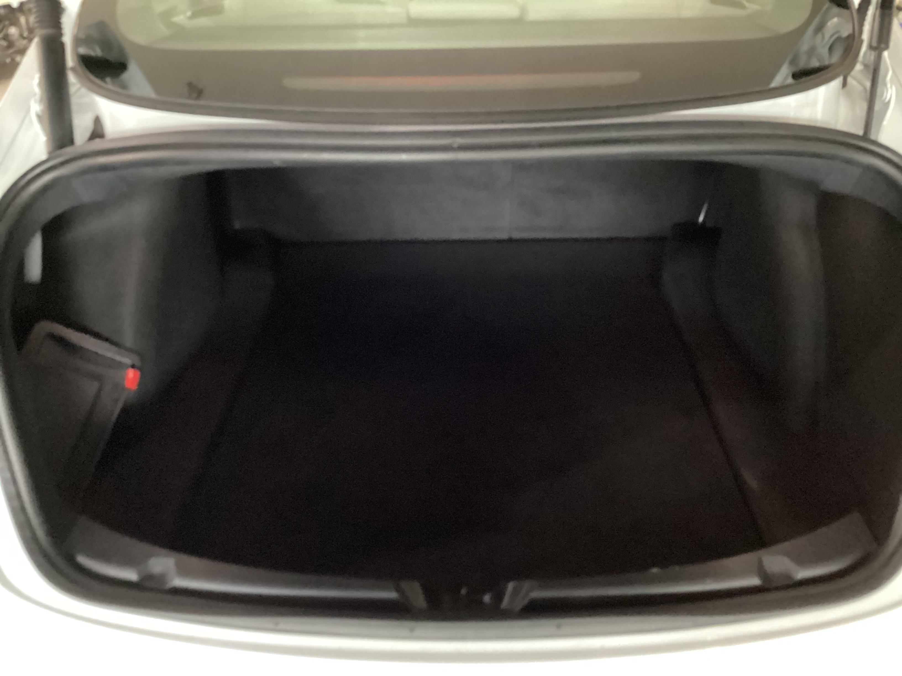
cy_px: 338
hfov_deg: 58.4
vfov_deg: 45.4
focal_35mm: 31
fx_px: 808
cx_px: 451
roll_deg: +0.7
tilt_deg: -30.9
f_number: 2.4
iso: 800
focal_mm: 3.3
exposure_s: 1/17
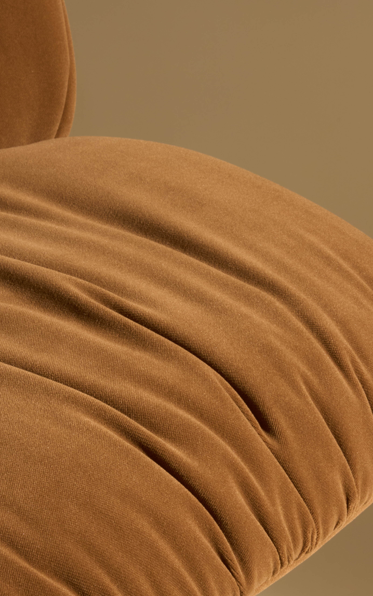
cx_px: 225
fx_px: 1725
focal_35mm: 106
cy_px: 476
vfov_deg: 19.4
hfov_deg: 12.3
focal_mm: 49.5
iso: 200
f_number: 22
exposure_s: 8
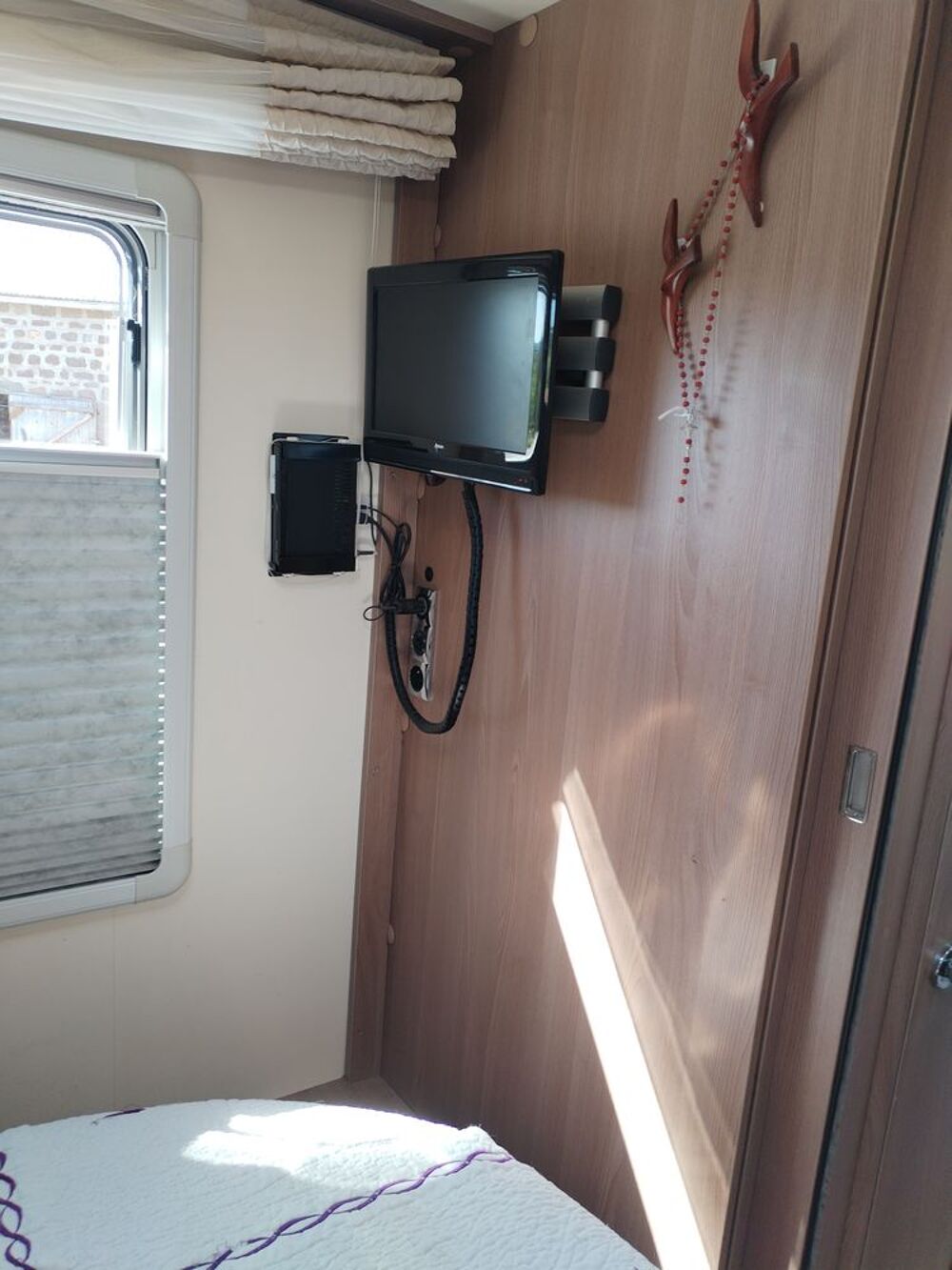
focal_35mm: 26
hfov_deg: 53.1
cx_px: 476
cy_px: 635
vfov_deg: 67.3
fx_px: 953
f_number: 1.8
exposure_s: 1/60
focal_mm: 4.75
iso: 144
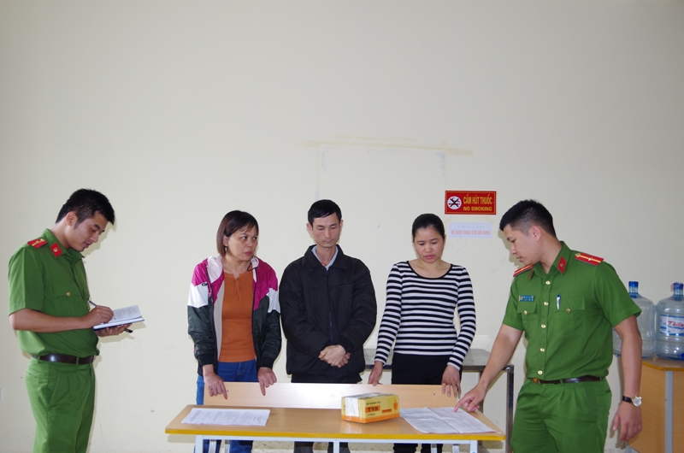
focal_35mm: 36
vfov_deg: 36.7
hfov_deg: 53.2
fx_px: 683
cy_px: 226
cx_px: 342
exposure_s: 1/40
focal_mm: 24
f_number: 5.6
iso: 400
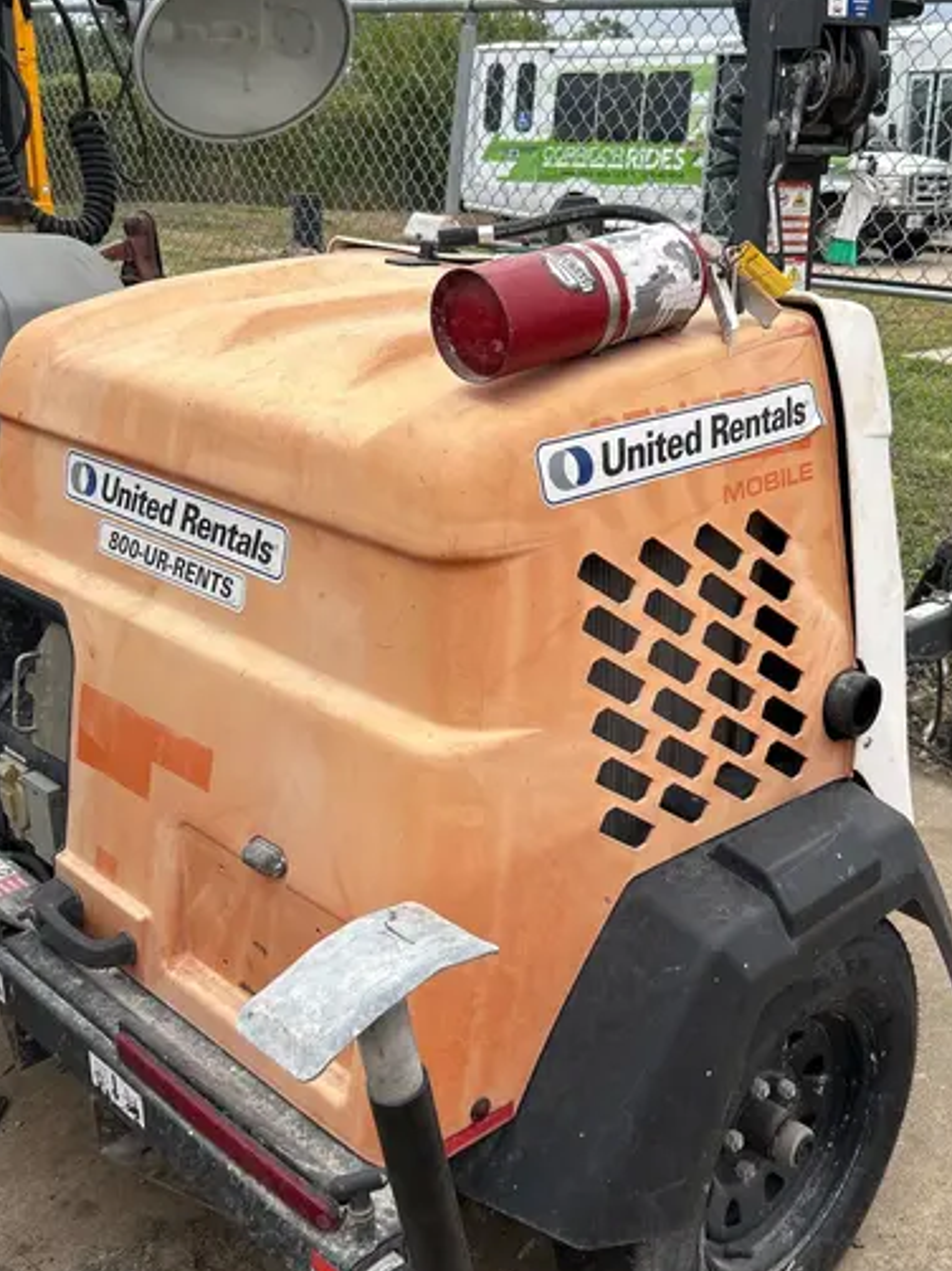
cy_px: 617
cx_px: 547
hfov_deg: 37.6
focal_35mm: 38
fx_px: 1395
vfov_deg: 49.0
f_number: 1.5
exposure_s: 1/1147
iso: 50
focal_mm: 5.7
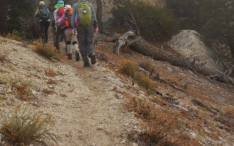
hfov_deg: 35.4
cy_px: -14
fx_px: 364
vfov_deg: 21.6
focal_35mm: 57
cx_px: 79
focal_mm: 4.5
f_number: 3.3
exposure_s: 1/1250
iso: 125
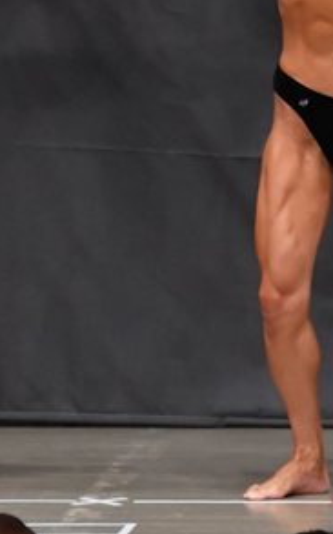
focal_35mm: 606
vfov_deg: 3.5
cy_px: 84
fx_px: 8804
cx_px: 643
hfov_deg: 2.2
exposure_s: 1/400
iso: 5000
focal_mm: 150
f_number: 5.6
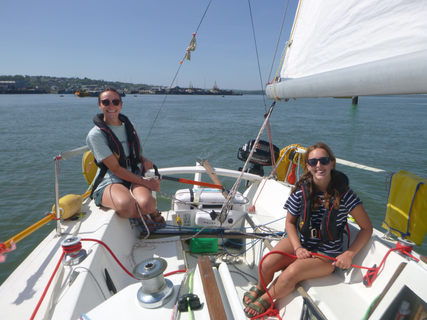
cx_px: 214
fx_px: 308
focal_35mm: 25
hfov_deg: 69.4
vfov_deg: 54.9
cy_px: 160
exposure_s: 1/800
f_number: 3.9
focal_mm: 4.5
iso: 100
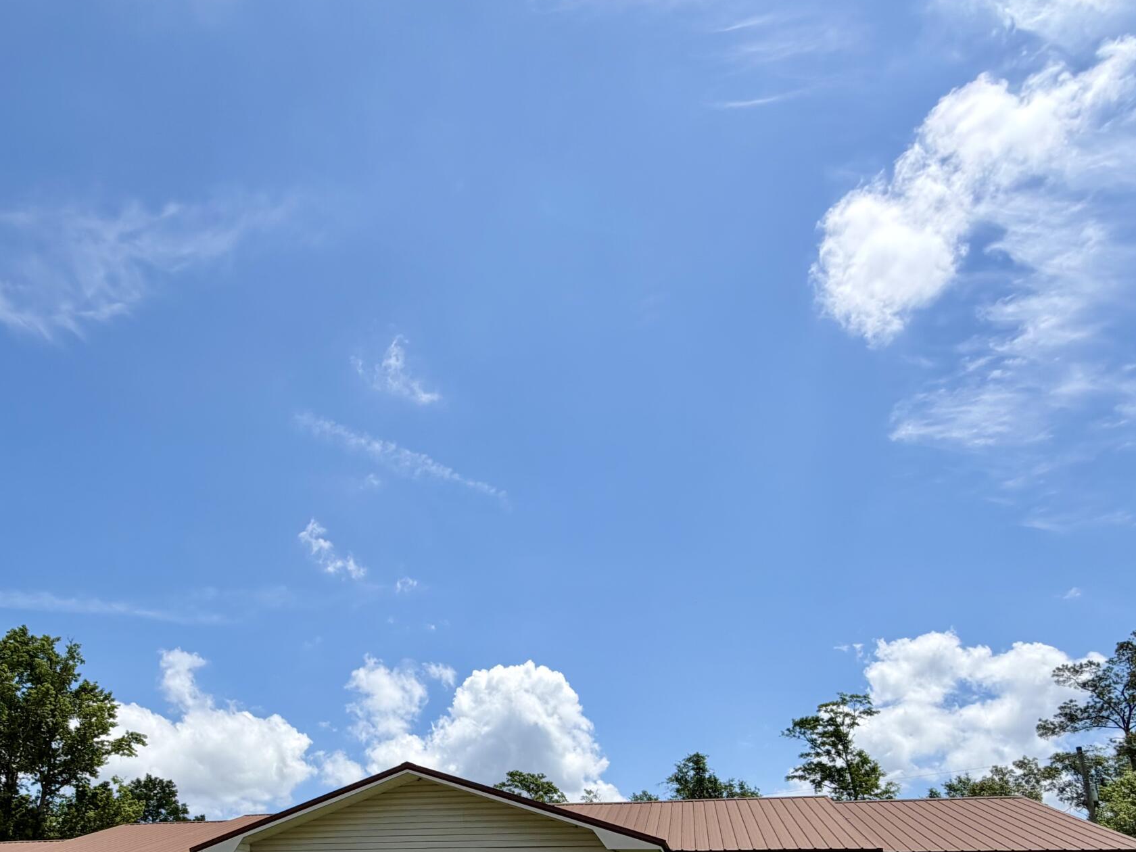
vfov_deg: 49.8
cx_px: 440
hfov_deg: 68.5
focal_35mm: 25
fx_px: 820
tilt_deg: +14.9
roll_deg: -1.4
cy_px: 741
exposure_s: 1/1167
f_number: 2.2
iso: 20
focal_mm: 2.22
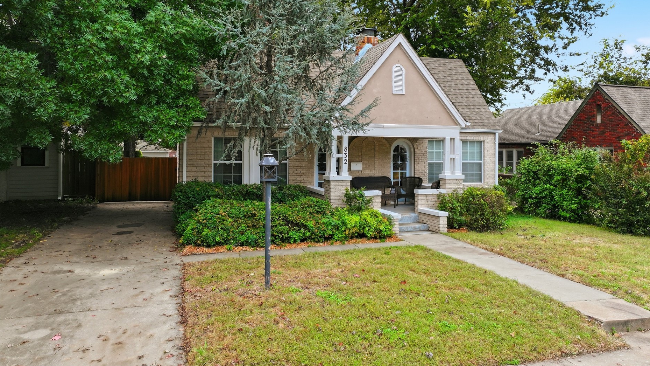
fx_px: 465
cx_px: 335
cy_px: 152
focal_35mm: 27
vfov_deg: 42.7
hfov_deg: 69.8
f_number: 2.8
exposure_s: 1/1000
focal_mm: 12.3
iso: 270
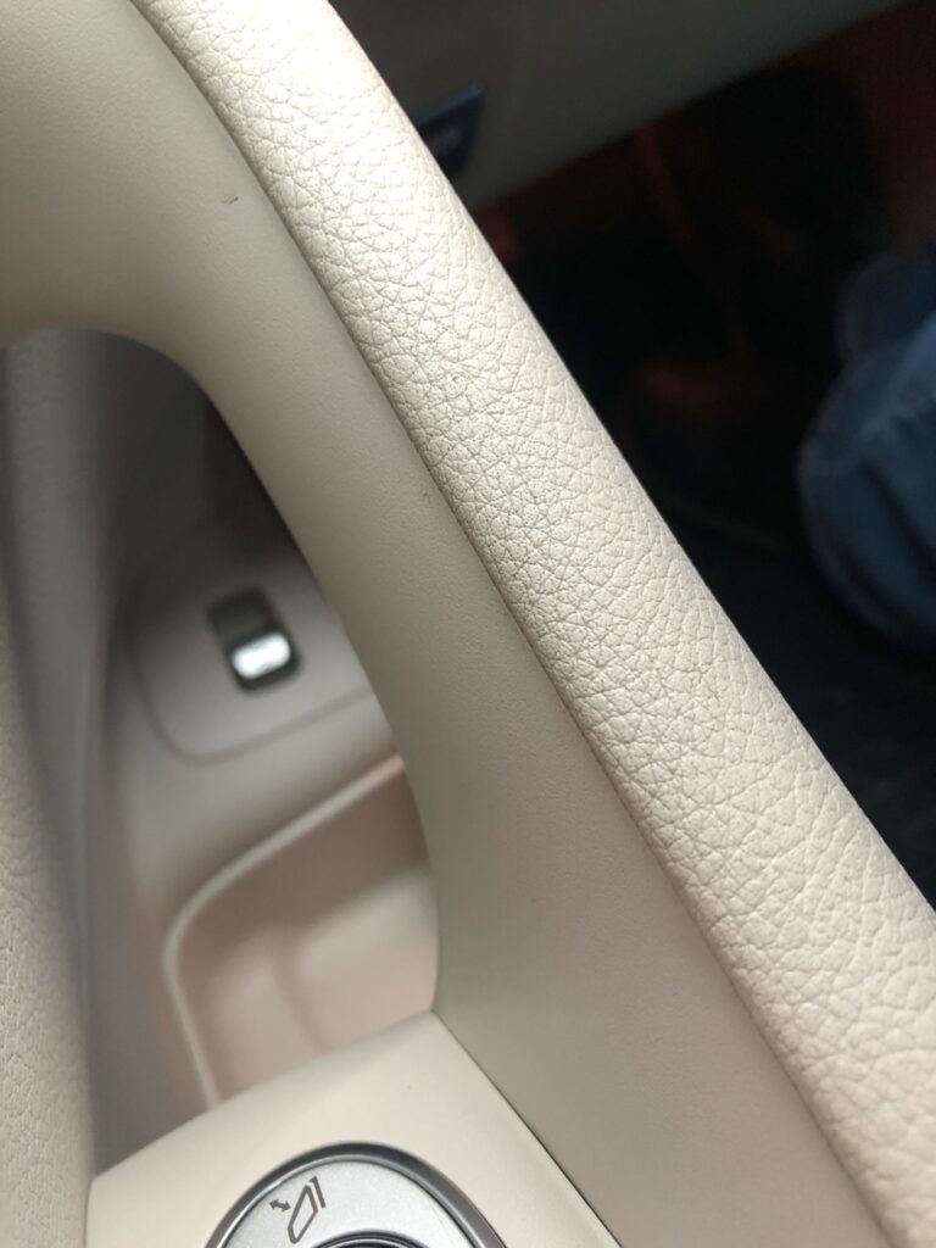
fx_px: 1009
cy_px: 624
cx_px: 468
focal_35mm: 28
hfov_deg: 49.7
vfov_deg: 63.4
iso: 100
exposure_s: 1/17
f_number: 1.8
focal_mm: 4
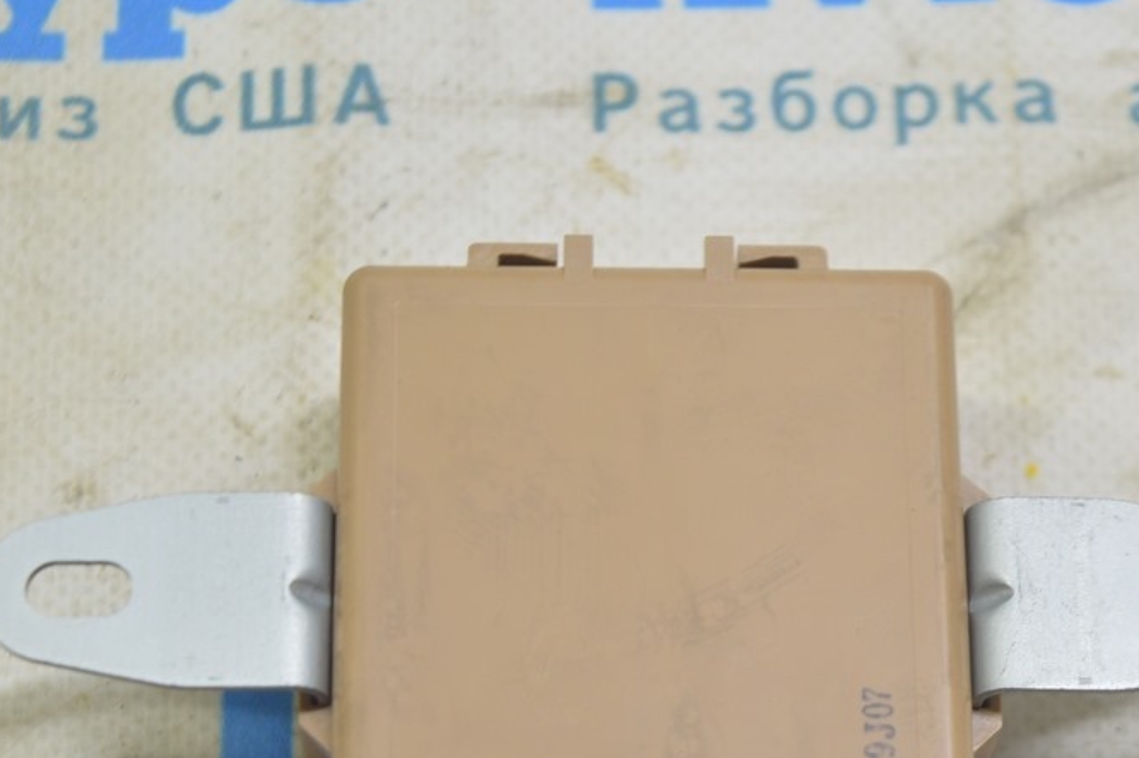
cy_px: 542
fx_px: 4008
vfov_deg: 10.8
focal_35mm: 127
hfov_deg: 16.2
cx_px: 646
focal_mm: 55
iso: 400
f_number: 5.6
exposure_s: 1/20
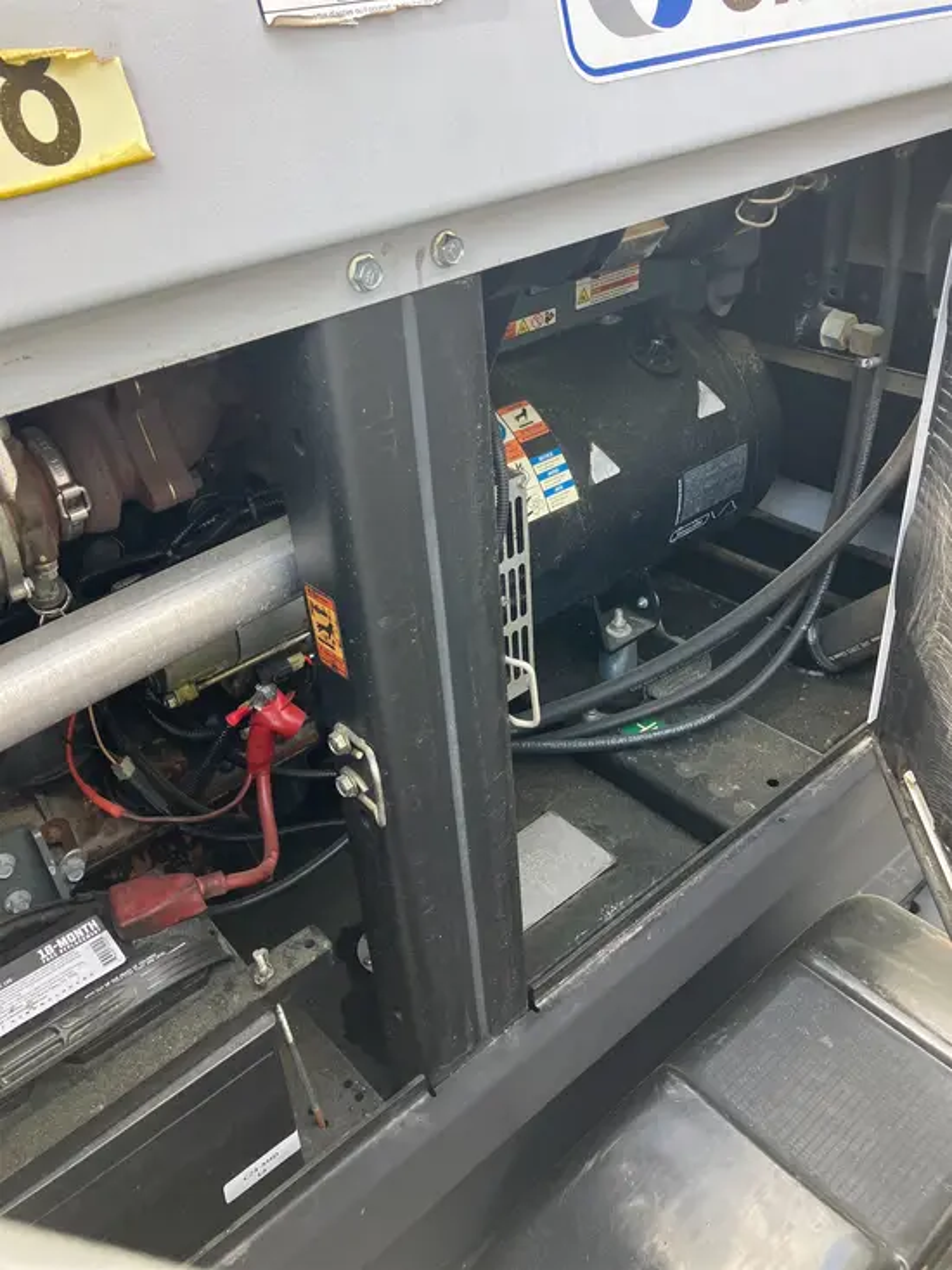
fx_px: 1026
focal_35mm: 28
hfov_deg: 49.8
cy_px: 635
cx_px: 476
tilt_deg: -33.1
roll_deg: +3.5
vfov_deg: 63.4
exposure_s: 1/121
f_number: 1.8
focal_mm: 3.99
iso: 80
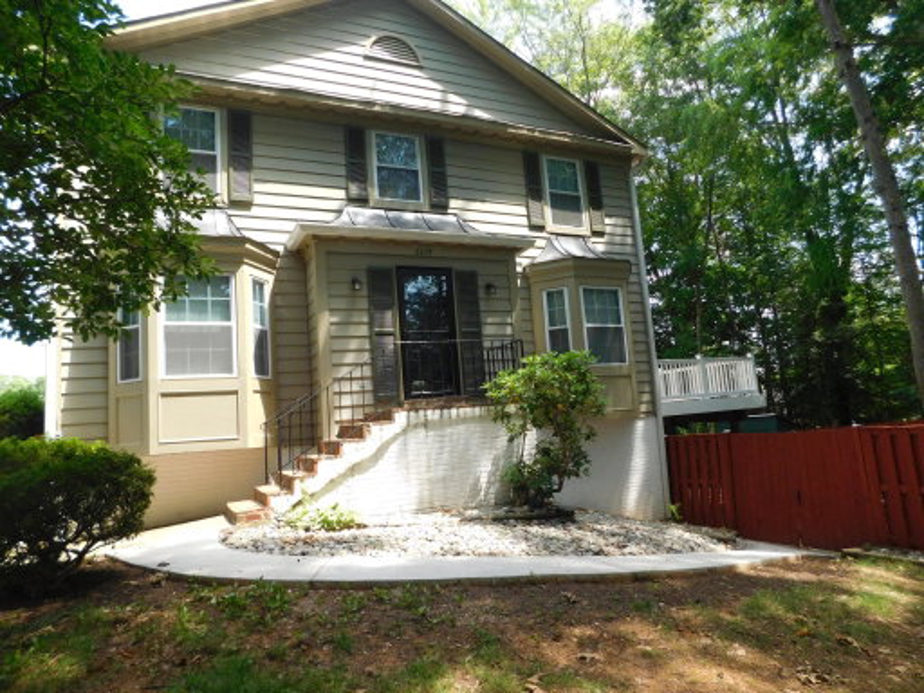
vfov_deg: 58.9
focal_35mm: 23
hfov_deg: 73.9
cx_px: 462
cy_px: 346
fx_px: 614
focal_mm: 4
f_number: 3
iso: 125
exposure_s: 1/320
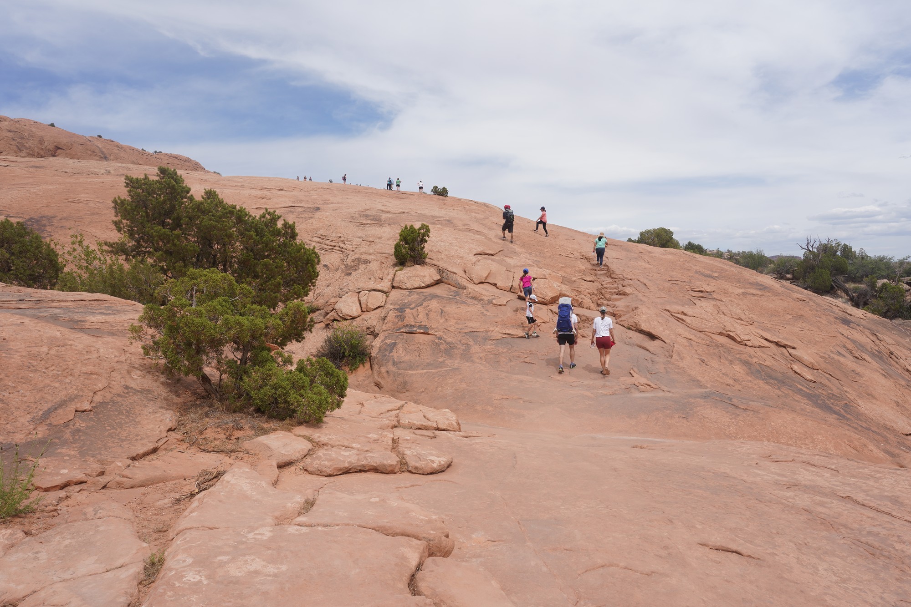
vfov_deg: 45.0
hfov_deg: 63.7
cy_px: 304
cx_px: 456
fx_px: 734
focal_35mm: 29
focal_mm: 29
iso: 100
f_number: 16
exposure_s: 1/100
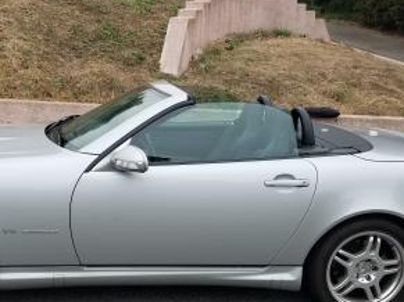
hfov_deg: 41.8
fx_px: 525
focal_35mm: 45
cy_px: 199
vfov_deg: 31.9
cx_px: 150
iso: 50
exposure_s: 1/121
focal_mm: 4.3
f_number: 1.7
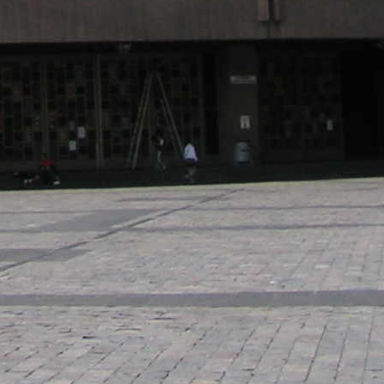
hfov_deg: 10.9
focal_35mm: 154
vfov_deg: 10.9
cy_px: -218
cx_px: -180
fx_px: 1933
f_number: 5.6
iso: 50
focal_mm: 5.8
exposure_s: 1/500
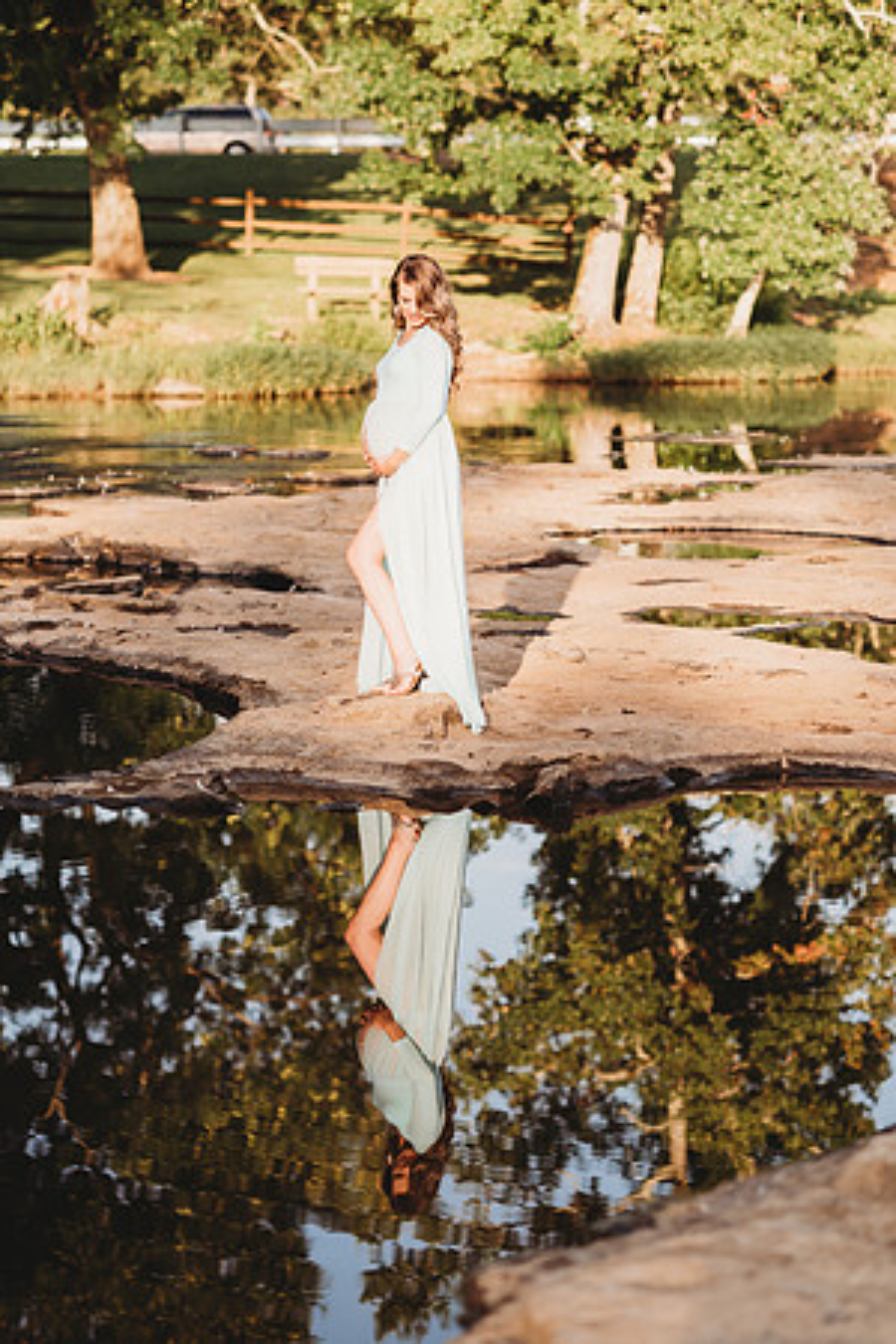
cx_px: 448
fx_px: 3173
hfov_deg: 16.1
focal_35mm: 85
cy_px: 672
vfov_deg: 23.9
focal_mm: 85
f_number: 2.5
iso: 160
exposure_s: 1/1000
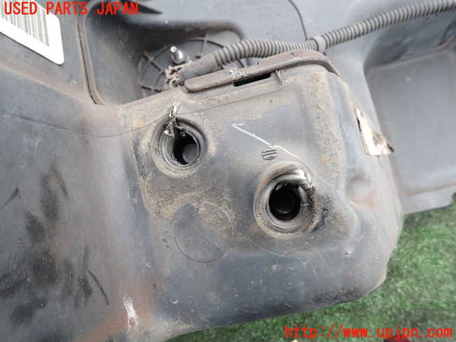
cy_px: 171
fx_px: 329
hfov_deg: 69.4
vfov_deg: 54.9
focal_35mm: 25
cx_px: 228
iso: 100
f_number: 2.8
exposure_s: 1/60
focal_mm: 4.5
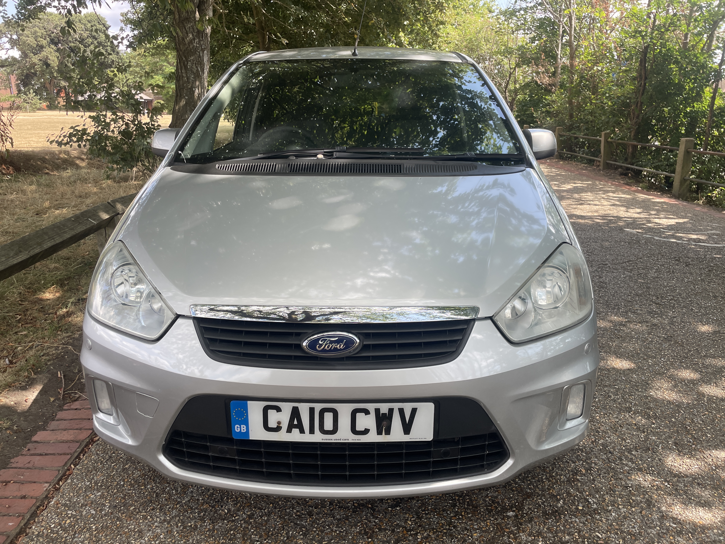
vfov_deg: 53.1
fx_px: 545
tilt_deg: -15.2
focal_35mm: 26
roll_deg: +2.2
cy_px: 272
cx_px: 362
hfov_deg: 67.3
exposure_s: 1/475
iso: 32
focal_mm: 4.2
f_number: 1.6
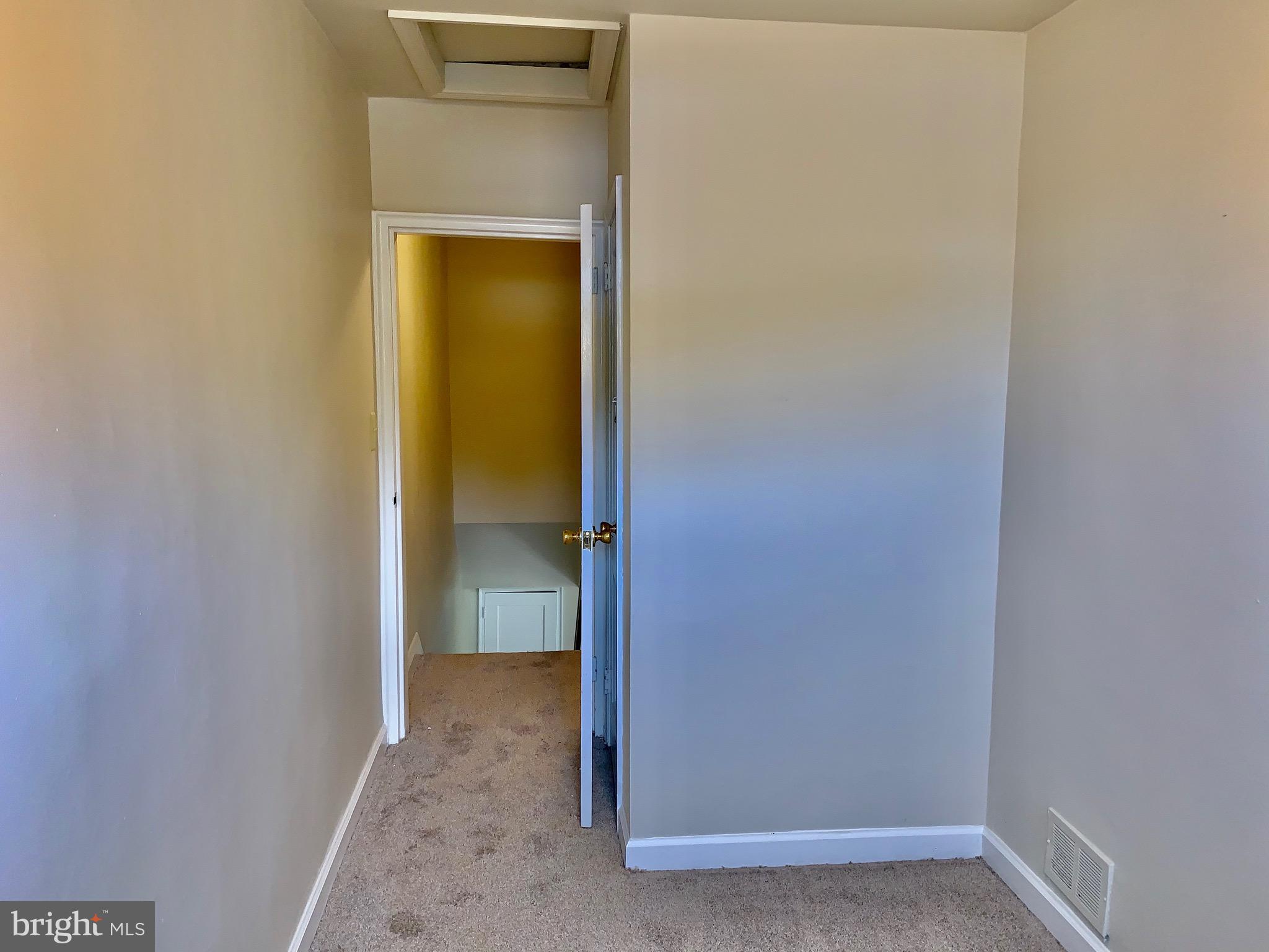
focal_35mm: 26
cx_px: 634
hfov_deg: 67.3
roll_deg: -1.1
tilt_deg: -6.1
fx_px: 953
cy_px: 476
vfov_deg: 53.1
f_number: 1.8
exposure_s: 1/60
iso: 40
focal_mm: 4.25
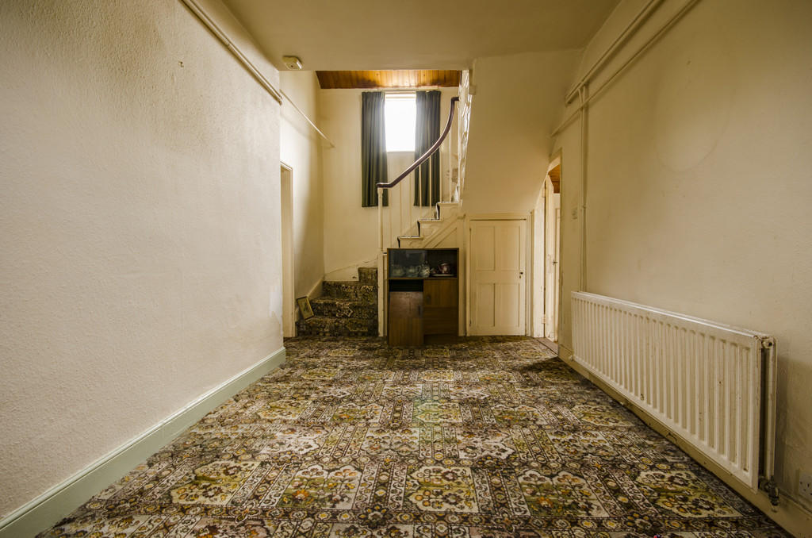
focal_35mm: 15
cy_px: 269
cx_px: 406
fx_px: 338
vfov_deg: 77.1
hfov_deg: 100.5
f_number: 8
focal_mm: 10
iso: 100
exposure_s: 1/1.25
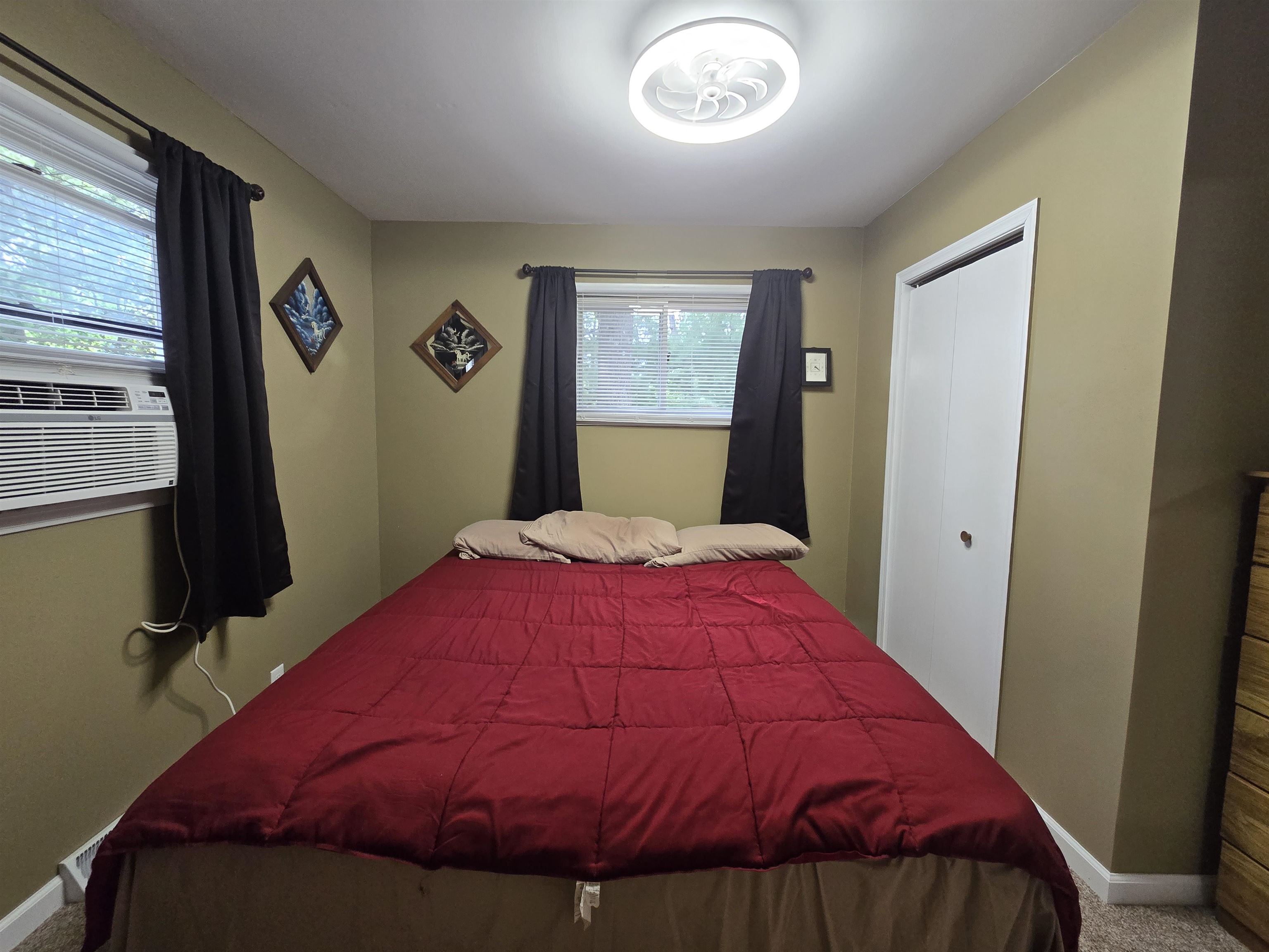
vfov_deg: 89.9
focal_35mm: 13
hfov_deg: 106.2
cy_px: 476
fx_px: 477
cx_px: 634
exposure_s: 1/60
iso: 250
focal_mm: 2.2
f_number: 2.2
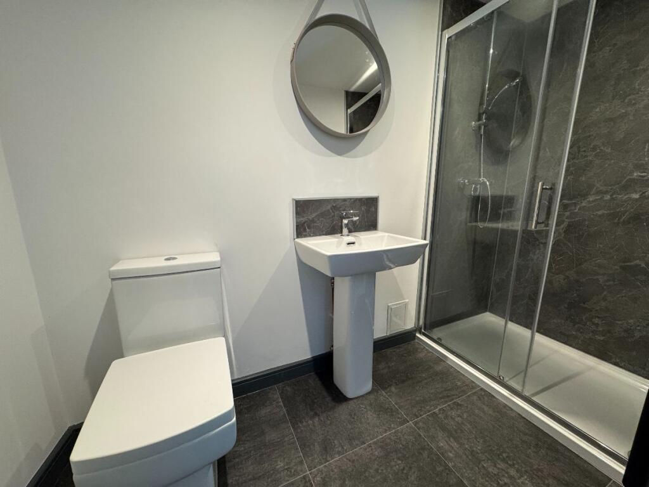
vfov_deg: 85.7
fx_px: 262
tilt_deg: -10.7
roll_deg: +0.5
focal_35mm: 14
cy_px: 244
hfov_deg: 102.1
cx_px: 324
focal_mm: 2.22
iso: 200
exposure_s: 1/100
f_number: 2.2
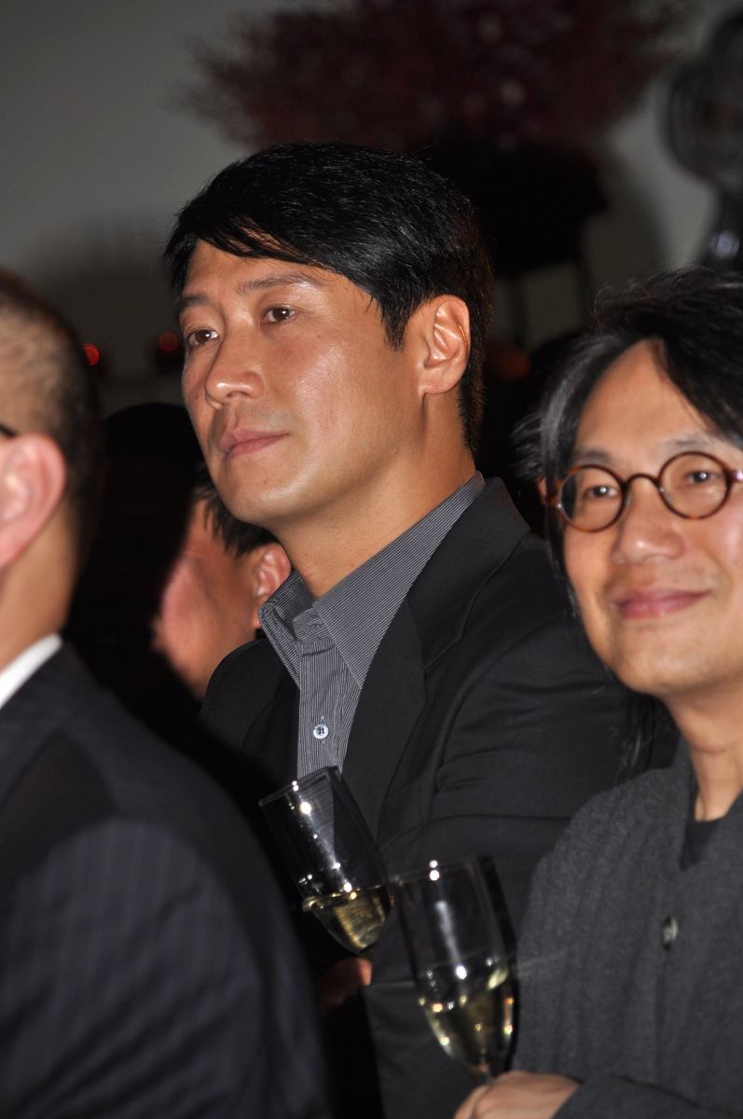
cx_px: 372
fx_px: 9311
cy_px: 560
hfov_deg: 4.6
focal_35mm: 300
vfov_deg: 6.9
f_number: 6.3
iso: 200
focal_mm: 200
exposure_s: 1/100
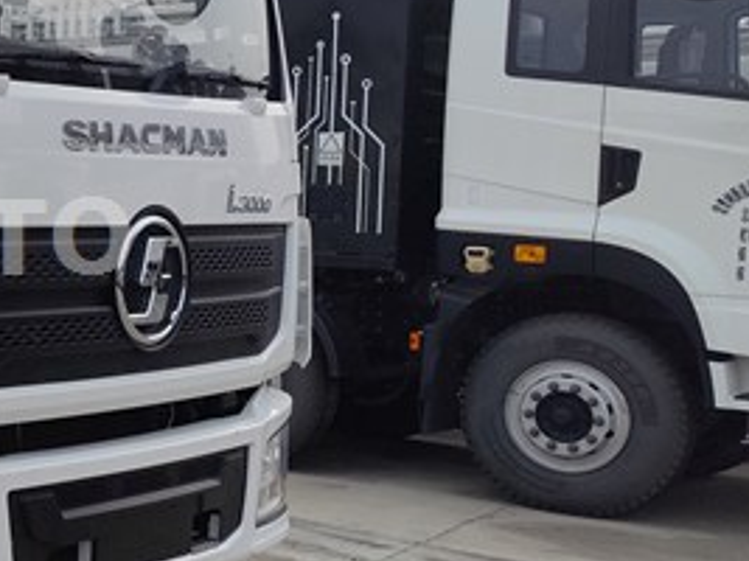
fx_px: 1492
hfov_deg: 23.1
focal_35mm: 69
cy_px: 238
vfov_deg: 21.3
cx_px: -359
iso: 50
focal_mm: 6.14
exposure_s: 1/1139
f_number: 1.65
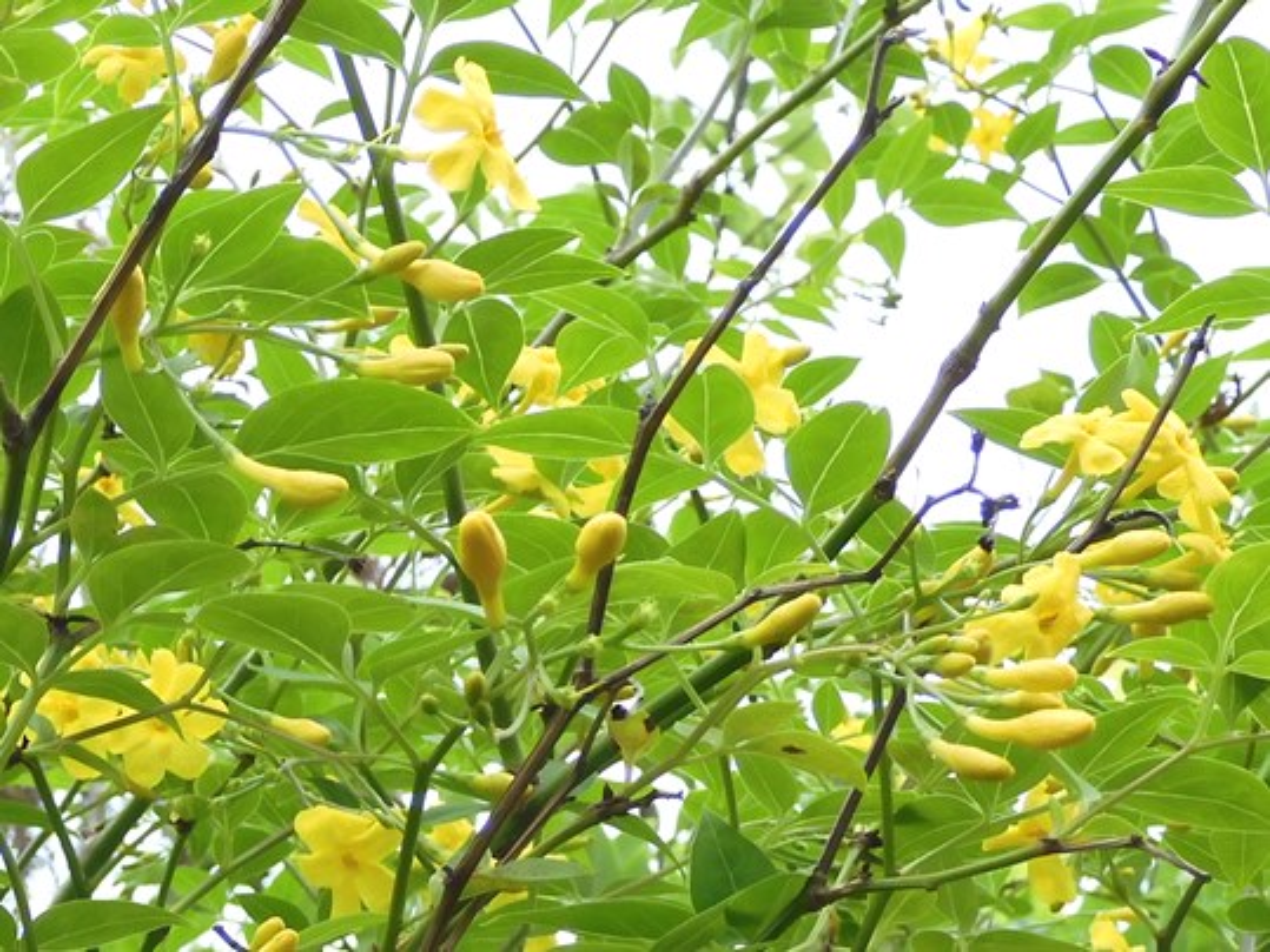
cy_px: 476
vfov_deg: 29.1
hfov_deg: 38.2
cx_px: 635
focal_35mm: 50
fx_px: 1834
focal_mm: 8.9
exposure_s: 1/160
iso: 100
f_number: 4
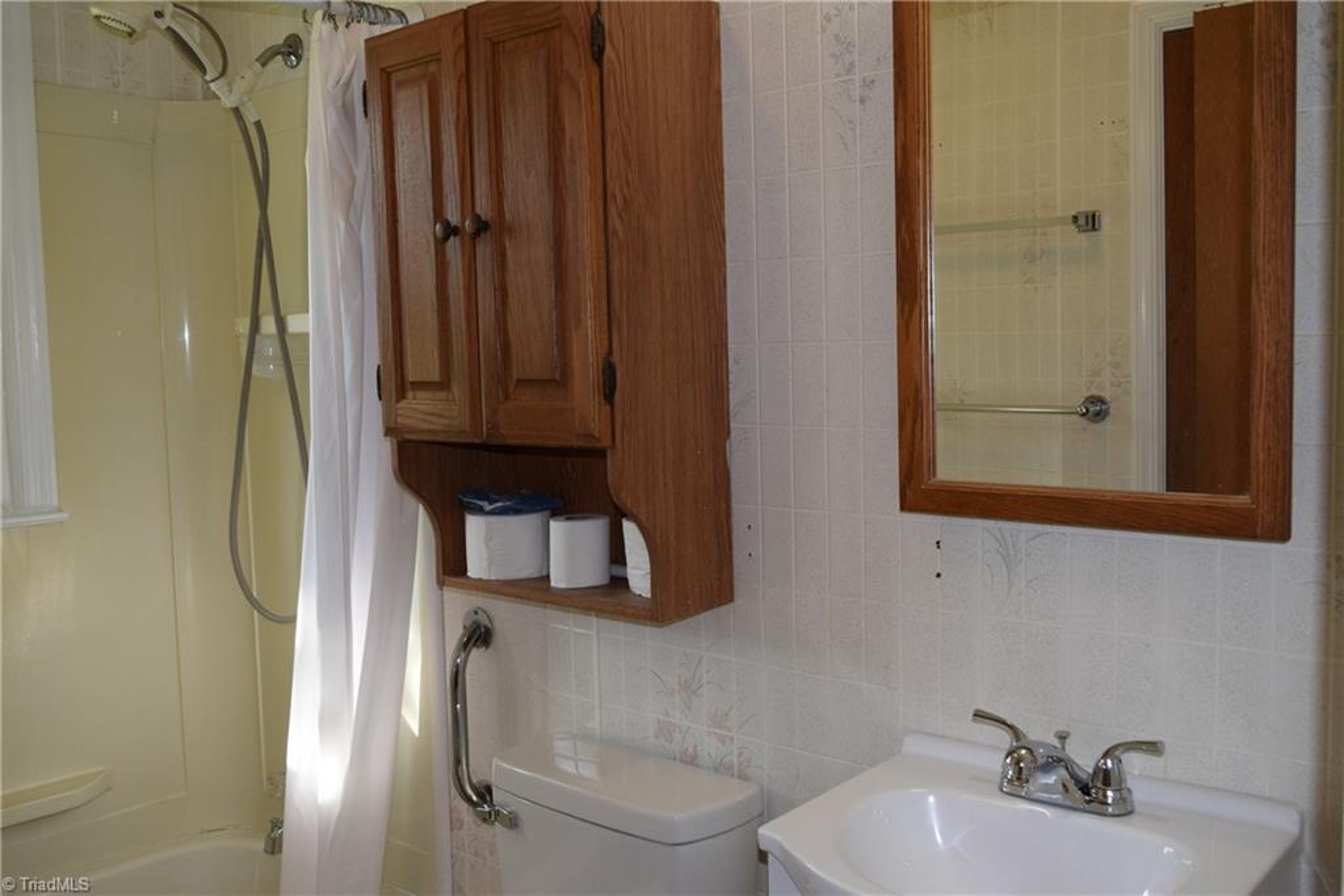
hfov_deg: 55.1
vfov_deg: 38.4
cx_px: 672
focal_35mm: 34
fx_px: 1288
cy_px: 448
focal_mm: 23
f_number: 5.6
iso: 640
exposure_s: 1/125
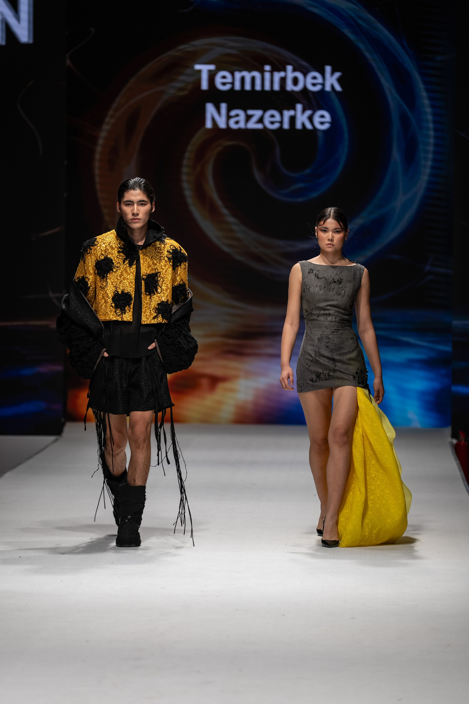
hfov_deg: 6.9
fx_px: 3908
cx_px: 234
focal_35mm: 200
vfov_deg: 10.3
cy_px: 352
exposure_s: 1/400
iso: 200
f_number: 2.8
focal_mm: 200
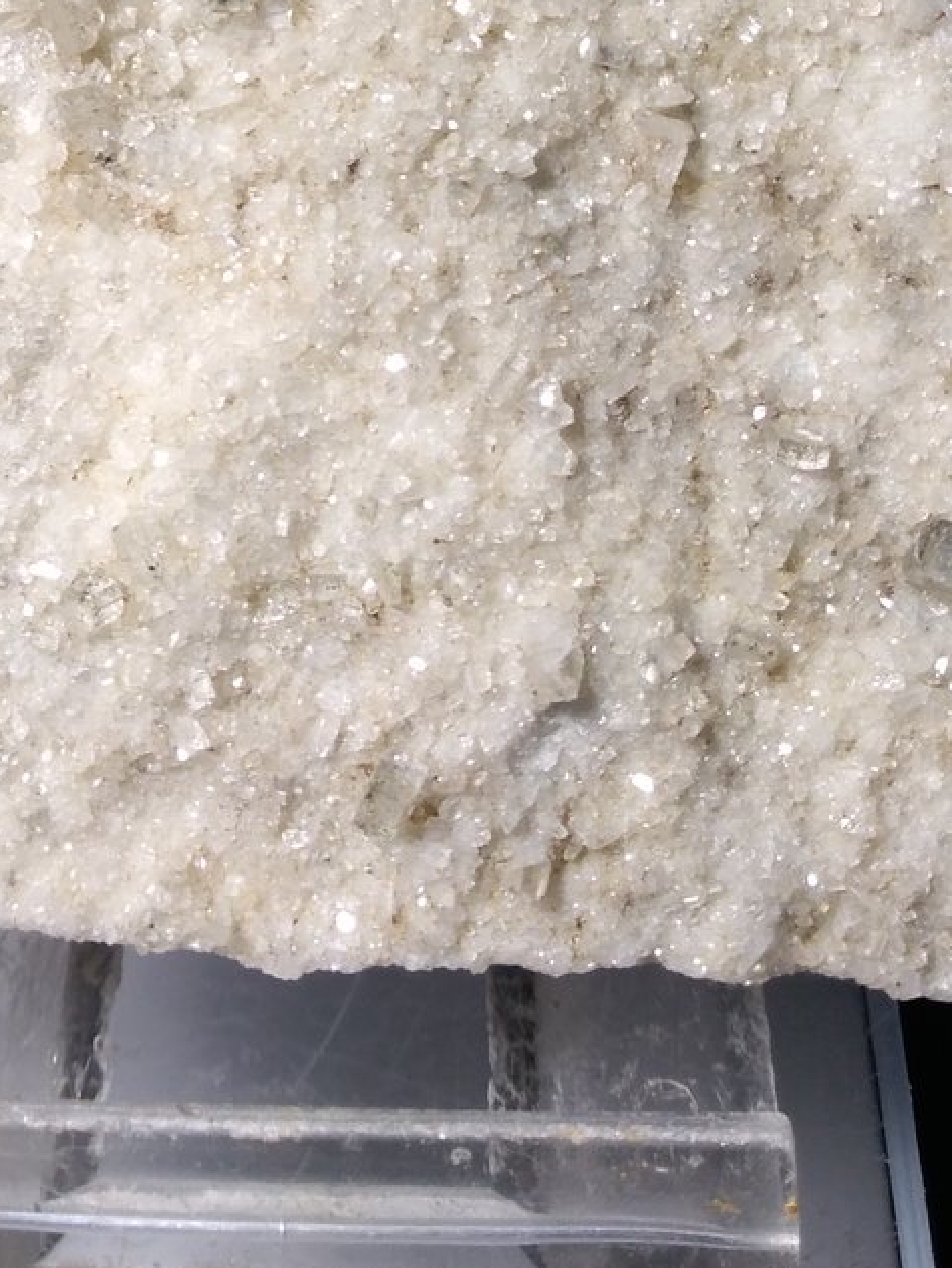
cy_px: -151
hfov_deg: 22.1
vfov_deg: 26.8
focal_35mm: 66
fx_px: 2419
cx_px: 233
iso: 122
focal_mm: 3.54
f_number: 2
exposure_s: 1/60
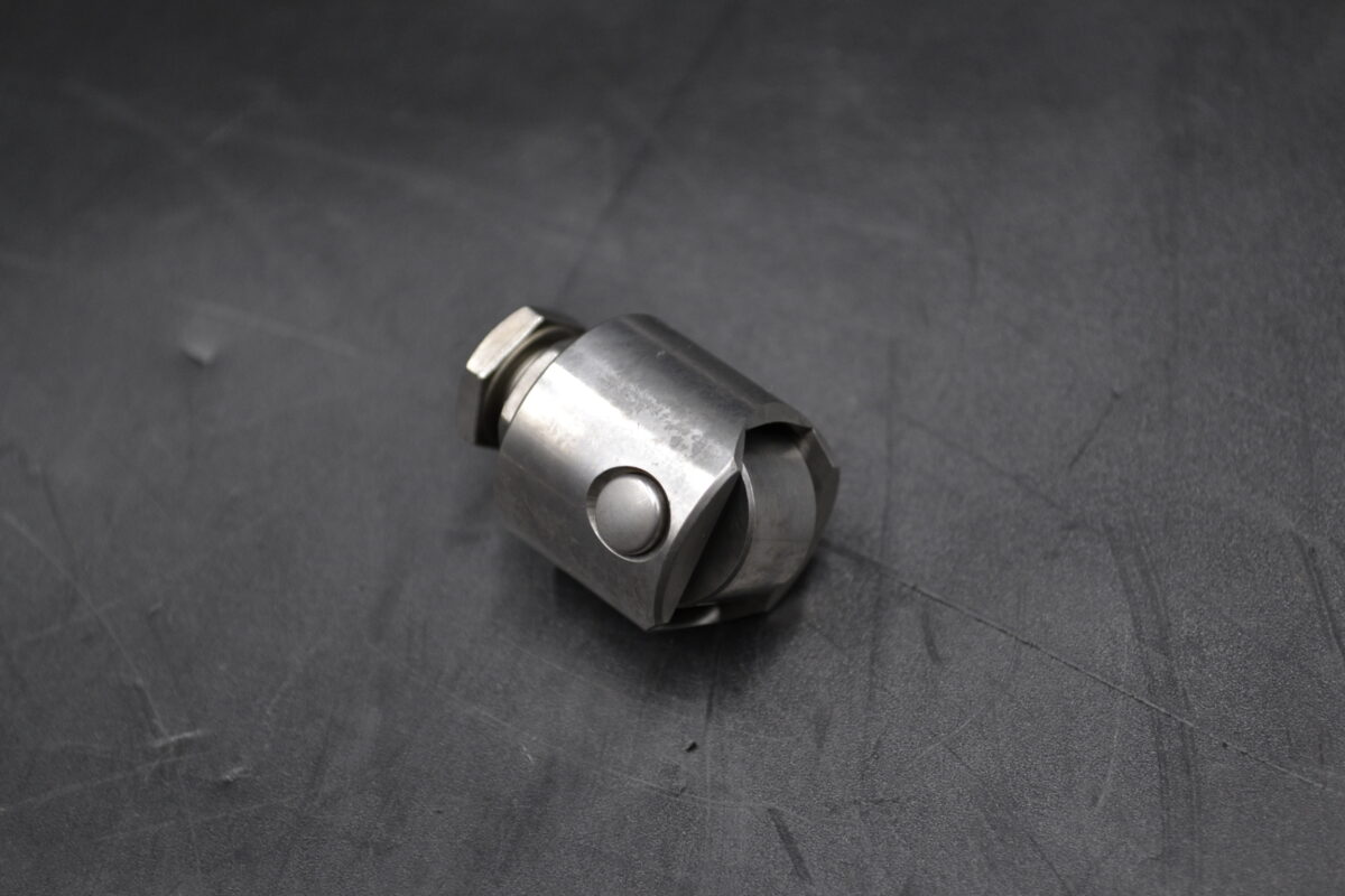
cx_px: 672
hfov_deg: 28.1
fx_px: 2690
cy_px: 448
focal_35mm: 72
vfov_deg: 18.9
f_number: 5.3
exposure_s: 1/60
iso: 450
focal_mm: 48
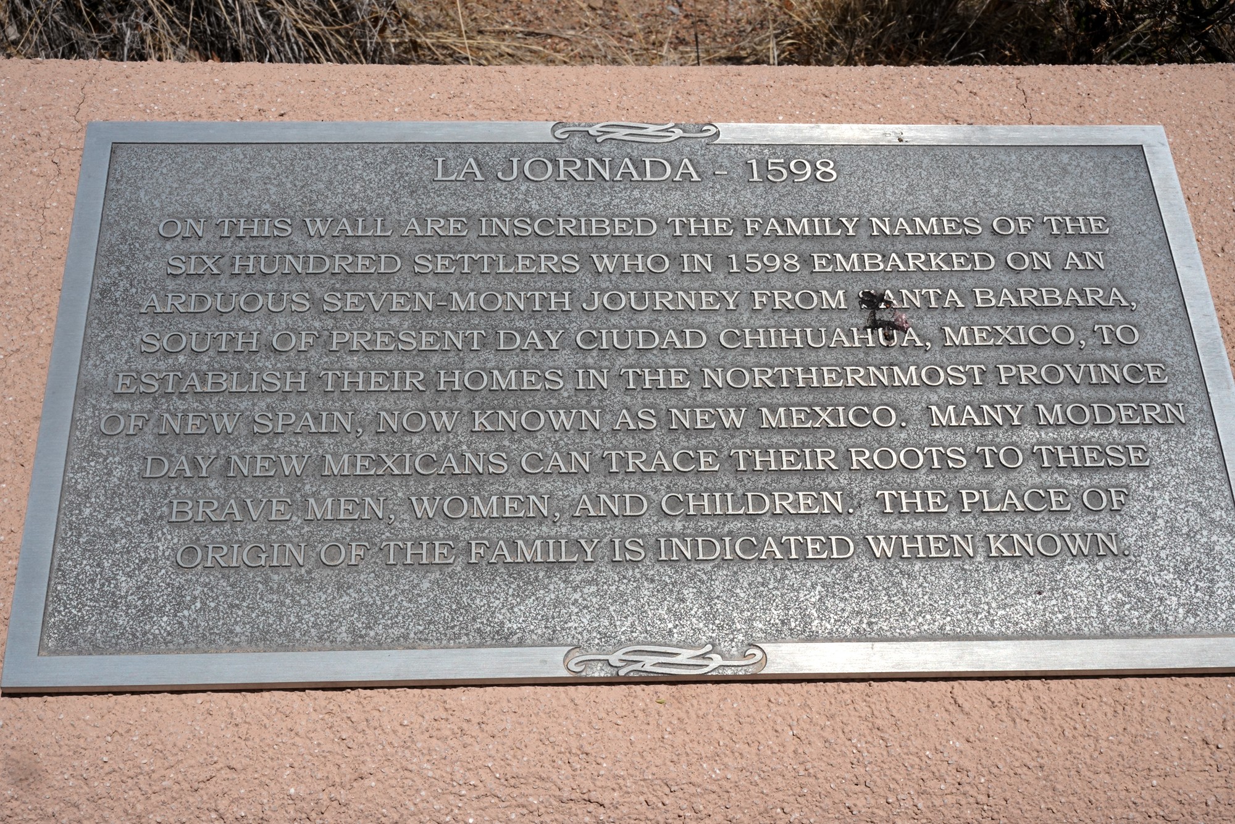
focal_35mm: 50
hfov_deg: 39.6
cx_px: 618
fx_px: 1715
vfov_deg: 27.0
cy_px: 412
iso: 640
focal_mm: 50
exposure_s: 1/320
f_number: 32
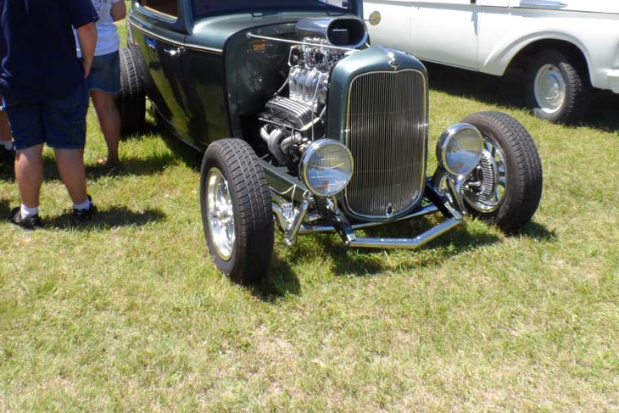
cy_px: 126
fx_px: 602
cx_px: 290
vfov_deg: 37.3
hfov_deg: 54.4
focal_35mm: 35
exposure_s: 1/350
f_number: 4.5
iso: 80
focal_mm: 4
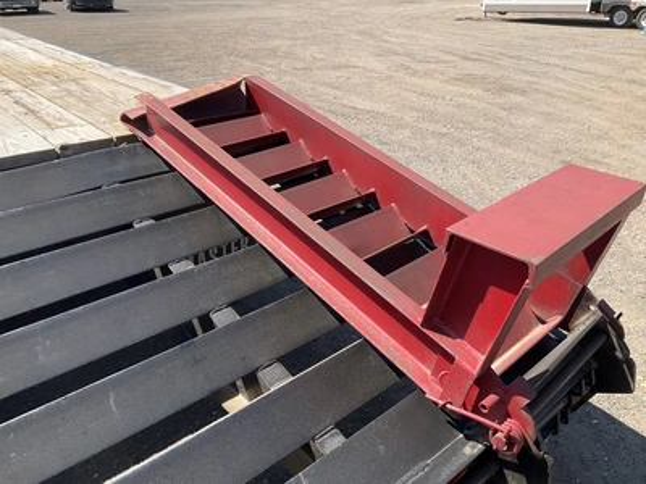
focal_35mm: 29
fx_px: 541
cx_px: 323
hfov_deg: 61.7
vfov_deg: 48.2
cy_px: 242
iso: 25
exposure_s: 1/978
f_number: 1.8
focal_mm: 3
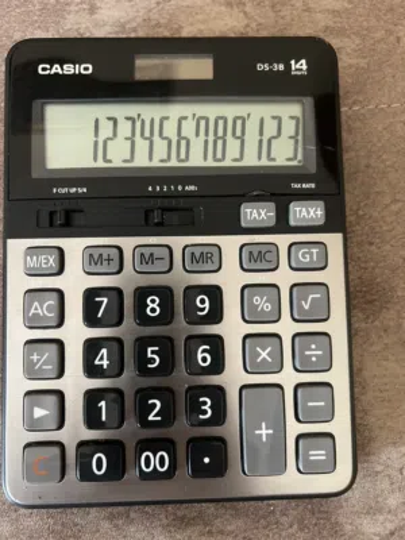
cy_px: 270
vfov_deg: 67.3
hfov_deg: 53.1
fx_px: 406
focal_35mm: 26
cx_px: 202
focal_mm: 5.7
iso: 500
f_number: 1.5
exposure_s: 1/53
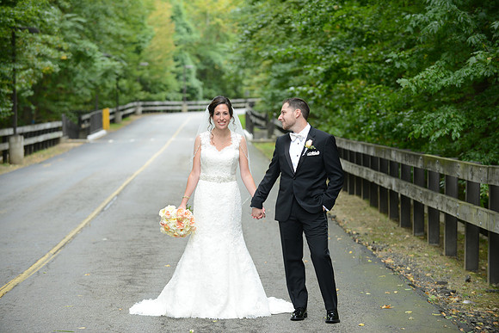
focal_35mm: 110
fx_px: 1525
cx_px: 250
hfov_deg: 18.6
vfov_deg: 12.5
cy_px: 166
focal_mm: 110
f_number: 4.5
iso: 500
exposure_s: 1/250
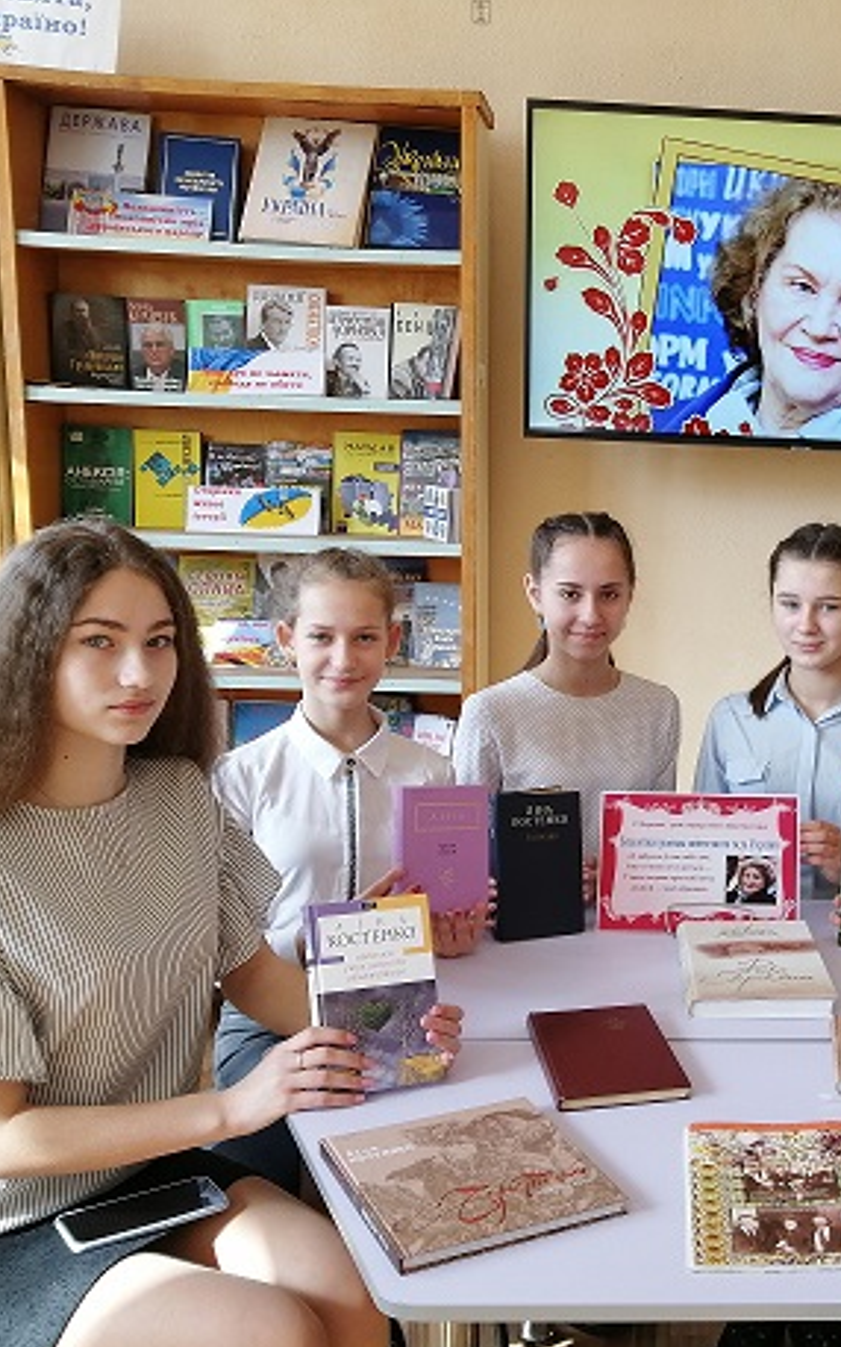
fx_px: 1468
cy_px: 700
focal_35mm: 40
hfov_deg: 30.3
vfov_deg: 49.3
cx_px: 788
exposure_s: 1/50
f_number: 1.8
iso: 50
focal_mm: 3.88
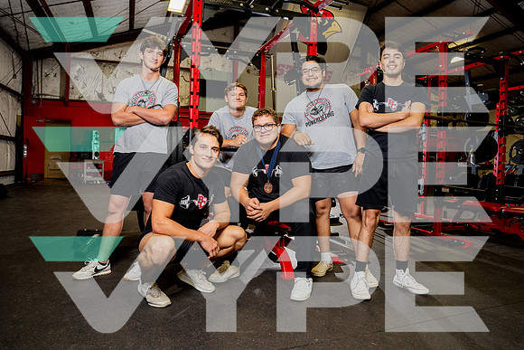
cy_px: 175
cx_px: 262
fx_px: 363
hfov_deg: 71.6
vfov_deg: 51.4
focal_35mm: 25
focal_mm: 24
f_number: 4
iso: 1250
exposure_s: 1/250
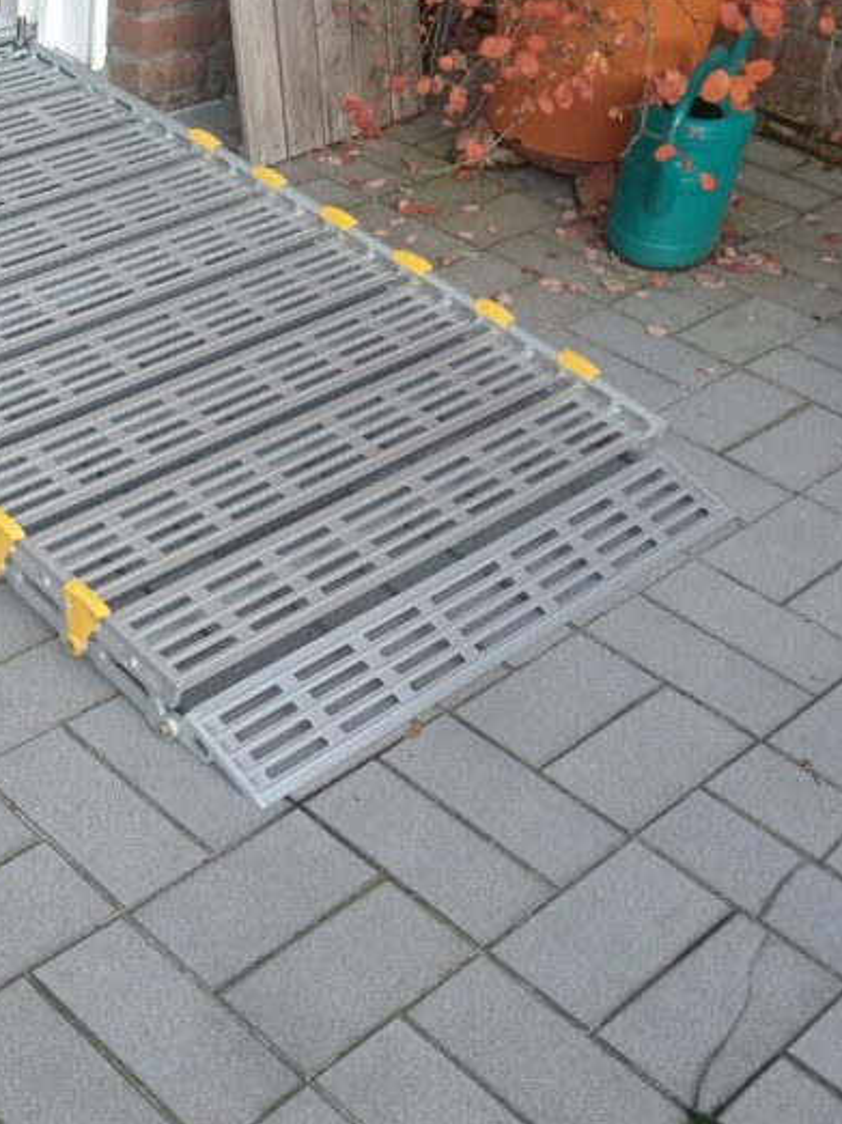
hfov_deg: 26.2
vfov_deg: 36.1
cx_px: 22
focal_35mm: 53
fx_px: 1720
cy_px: 472
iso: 224
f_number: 1.9
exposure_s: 1/100
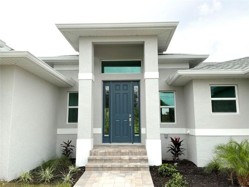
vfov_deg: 49.7
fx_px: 201
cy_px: 94
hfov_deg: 63.4
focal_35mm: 28
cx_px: 124
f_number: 1.8
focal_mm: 3
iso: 25
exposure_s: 1/2427
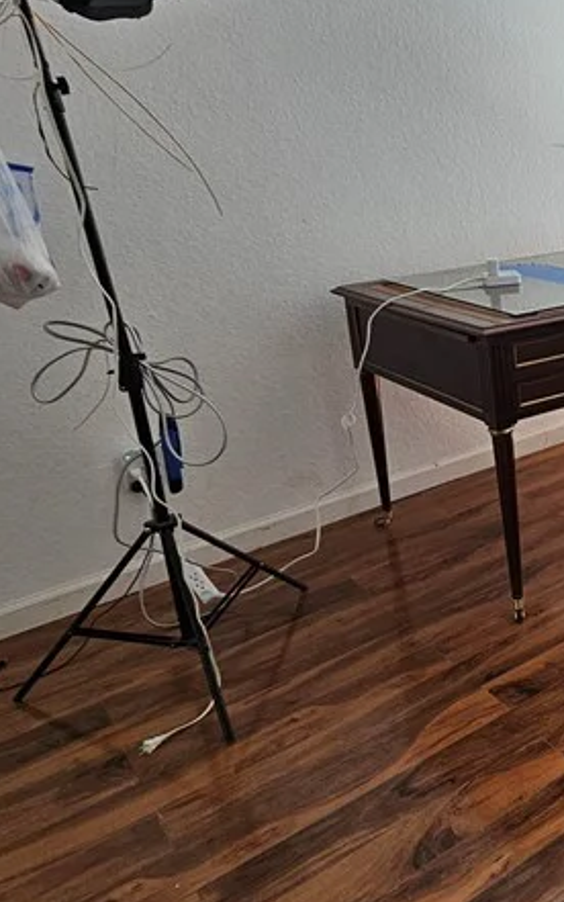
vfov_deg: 58.8
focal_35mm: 32
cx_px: 785
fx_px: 786
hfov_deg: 29.3
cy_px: 333
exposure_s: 1/60
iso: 64
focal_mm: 2.2
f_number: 2.2
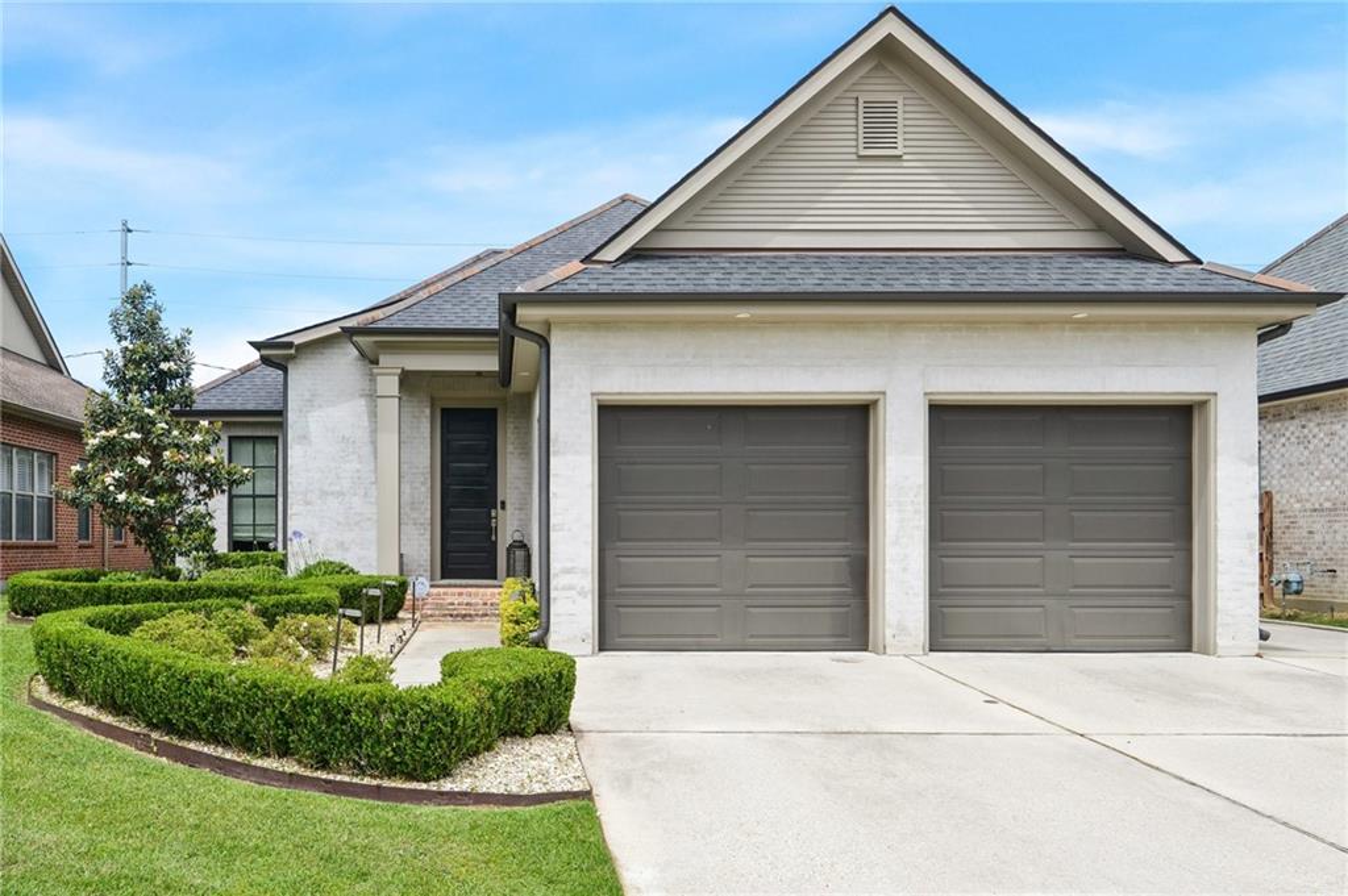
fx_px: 1048
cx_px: 674
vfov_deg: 46.3
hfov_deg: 65.5
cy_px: 448
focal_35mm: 28
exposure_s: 1/500
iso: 400
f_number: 13
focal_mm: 28
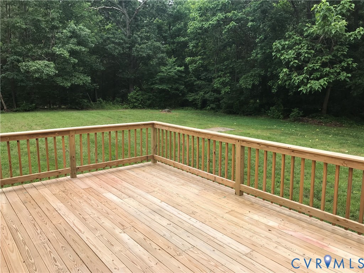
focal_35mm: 28
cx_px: 182
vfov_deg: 49.7
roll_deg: +0.6
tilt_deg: -9.8
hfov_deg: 63.4
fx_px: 294
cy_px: 136
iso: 20
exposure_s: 1/1227
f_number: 1.8
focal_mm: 3.99
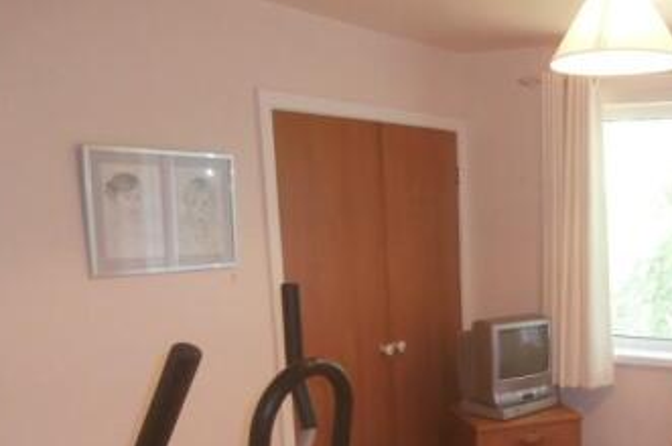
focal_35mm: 44
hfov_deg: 41.8
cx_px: 576
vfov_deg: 29.9
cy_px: 344
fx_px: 821
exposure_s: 1/30
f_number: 3
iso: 200
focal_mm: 4.2
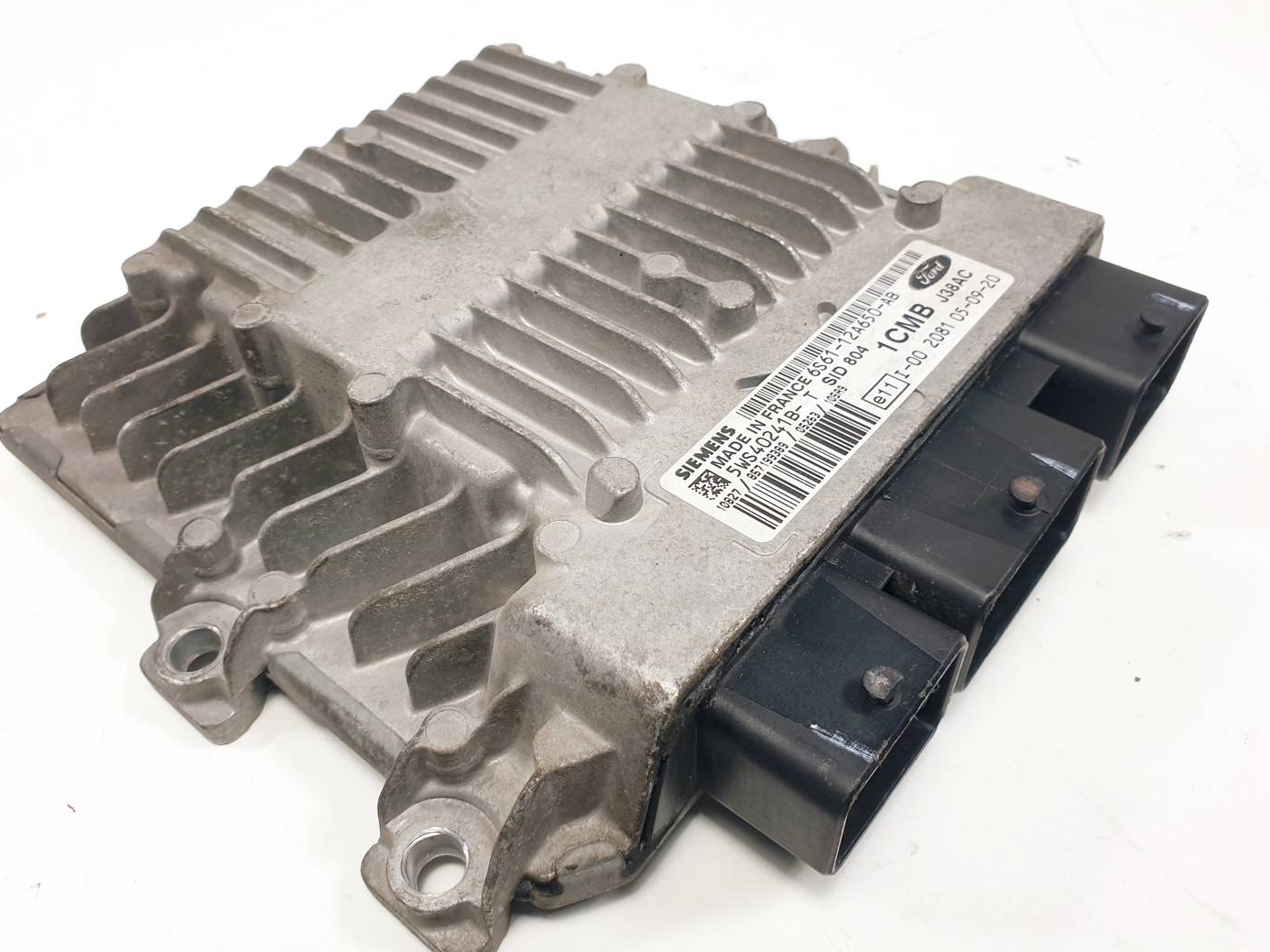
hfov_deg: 65.3
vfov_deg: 51.3
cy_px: 475
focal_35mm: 27
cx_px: 618
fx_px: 990
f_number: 2.4
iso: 50
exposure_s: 1/178
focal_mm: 4.3
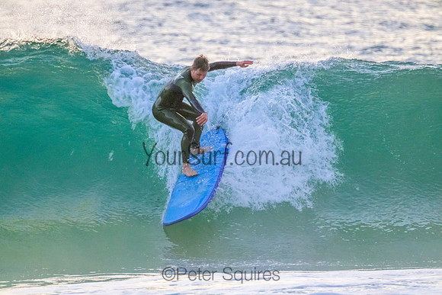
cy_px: 148
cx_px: 221
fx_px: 9824
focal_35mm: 800
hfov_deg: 2.6
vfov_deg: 1.7
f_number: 11
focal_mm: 800
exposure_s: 1/1250
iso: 7200
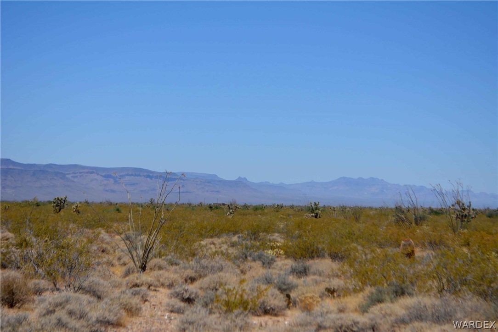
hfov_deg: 24.6
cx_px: 249
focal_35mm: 82
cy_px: 166
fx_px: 1142
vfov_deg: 16.6
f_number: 7.1
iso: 400
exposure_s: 1/2000
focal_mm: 55
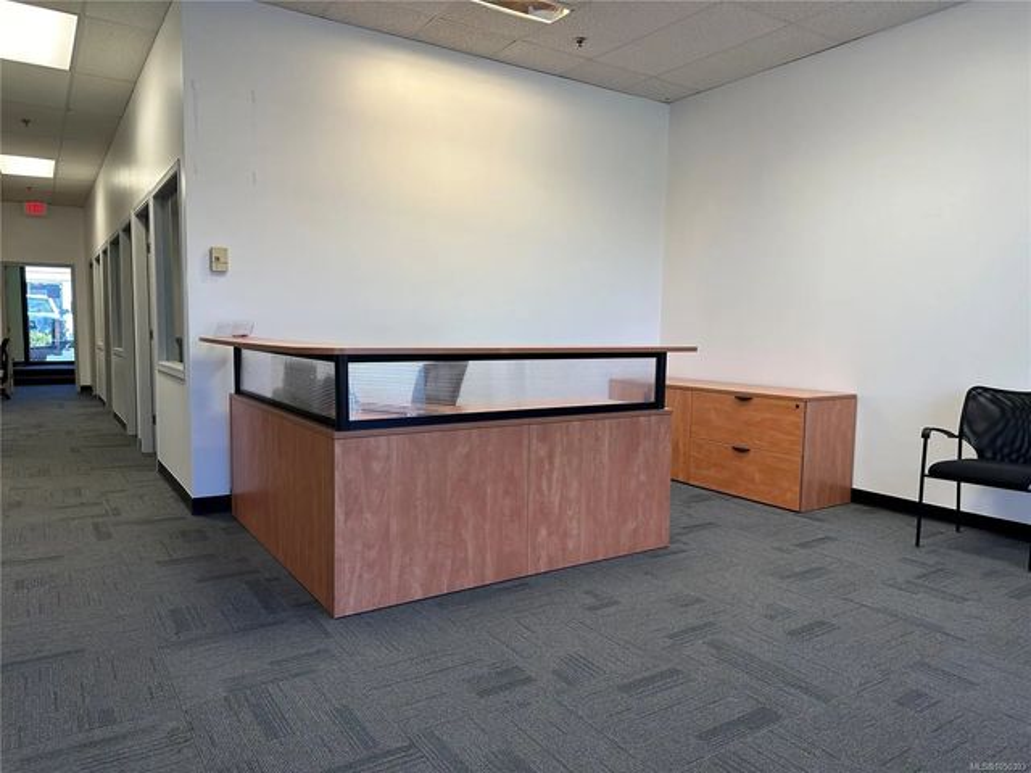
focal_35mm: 24
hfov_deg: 71.6
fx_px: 715
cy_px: 386
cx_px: 516
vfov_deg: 56.8
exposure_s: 1/120
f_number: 1.78
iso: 100
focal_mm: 6.86
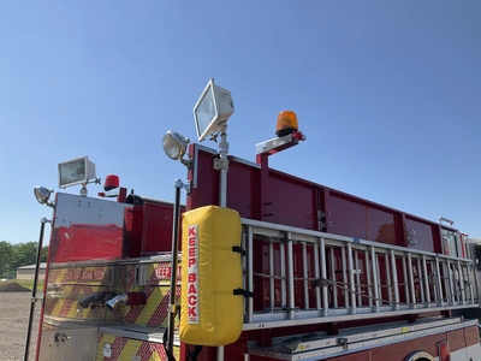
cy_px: 180
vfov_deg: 48.2
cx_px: 240
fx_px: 403
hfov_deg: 61.7
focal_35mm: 29
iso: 25
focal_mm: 3
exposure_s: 1/1577
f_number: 1.8
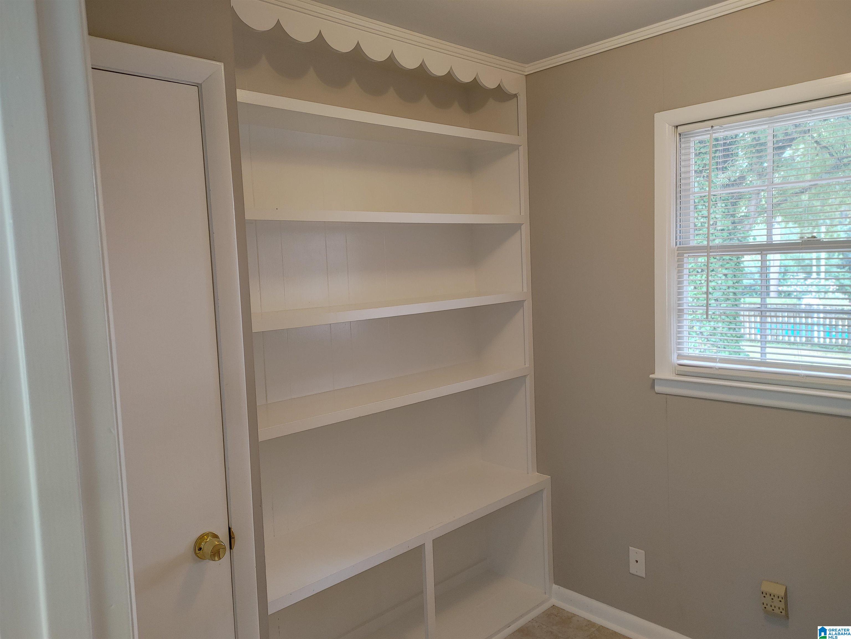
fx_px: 639
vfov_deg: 53.1
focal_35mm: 26
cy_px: 320
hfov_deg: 67.3
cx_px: 426
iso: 150
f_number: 1.8
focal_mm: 5.58
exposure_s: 1/60
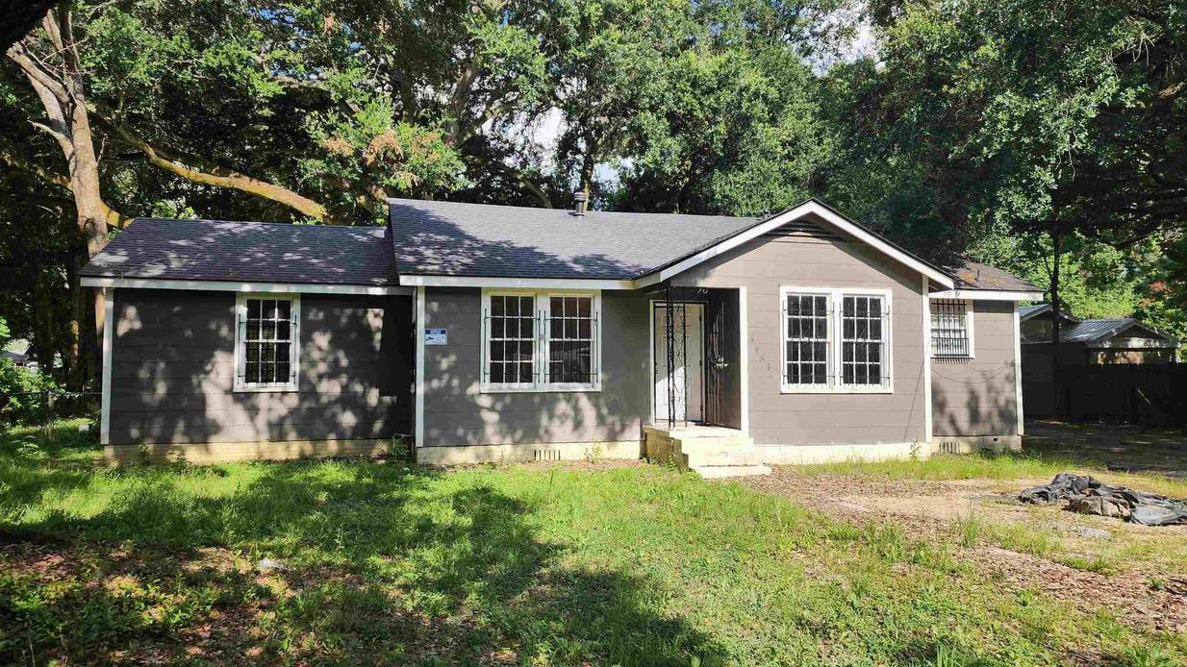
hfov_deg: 71.9
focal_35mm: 26
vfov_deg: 44.4
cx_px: 576
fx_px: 818
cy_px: 321
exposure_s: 1/472
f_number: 1.8
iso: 12
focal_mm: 6.4
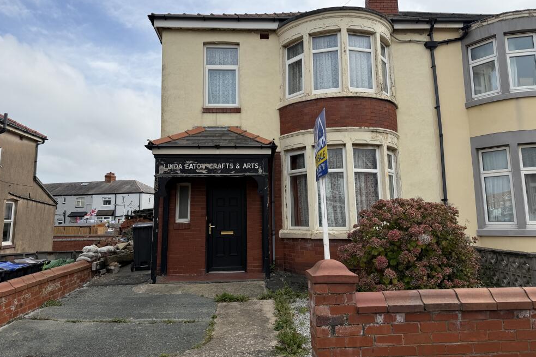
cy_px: 155
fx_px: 387
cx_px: 266
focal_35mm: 26
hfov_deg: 69.4
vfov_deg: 49.4
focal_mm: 6.76
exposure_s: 1/5319
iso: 80
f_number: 1.78
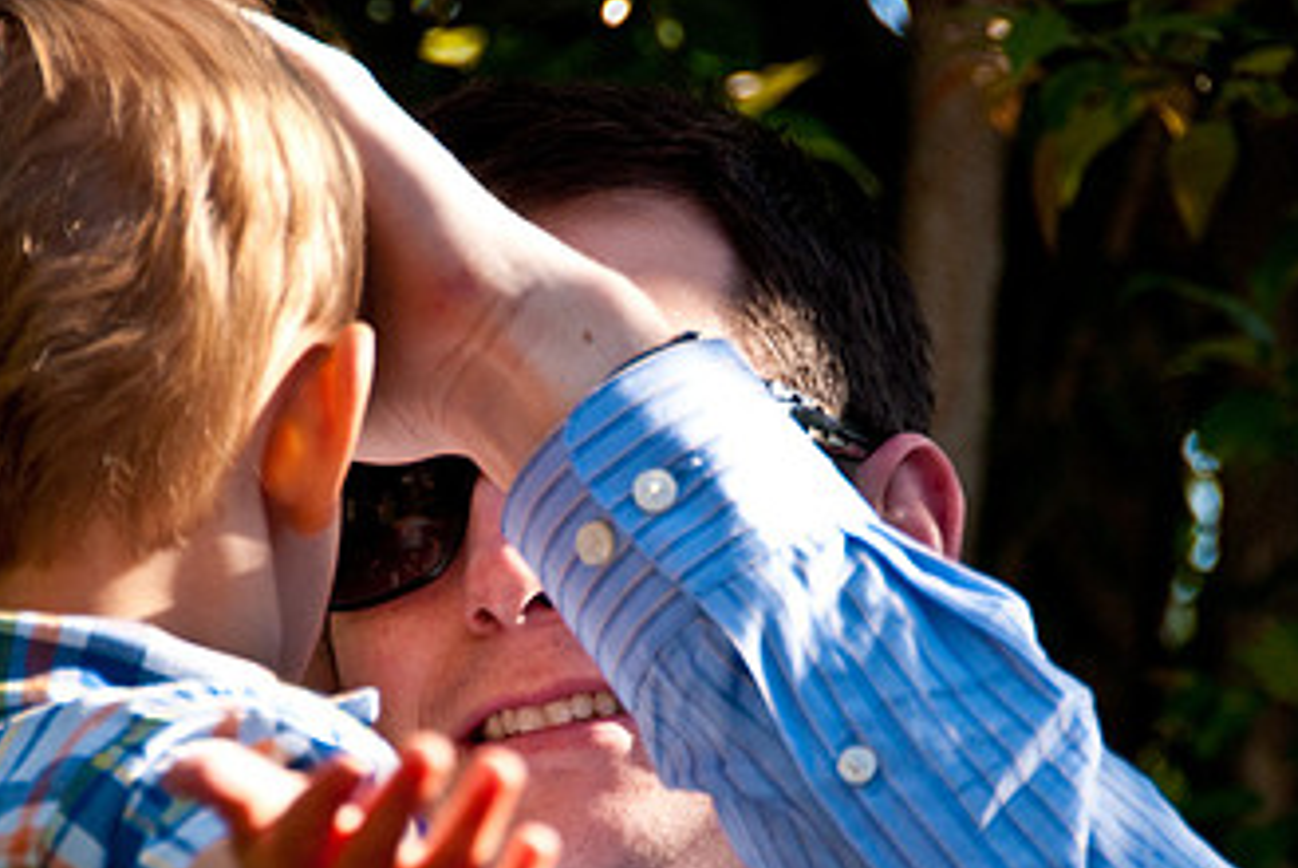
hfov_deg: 5.2
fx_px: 14326
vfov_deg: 3.5
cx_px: 600
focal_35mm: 397
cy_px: 758
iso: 400
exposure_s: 1/400
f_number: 5.6
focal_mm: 150
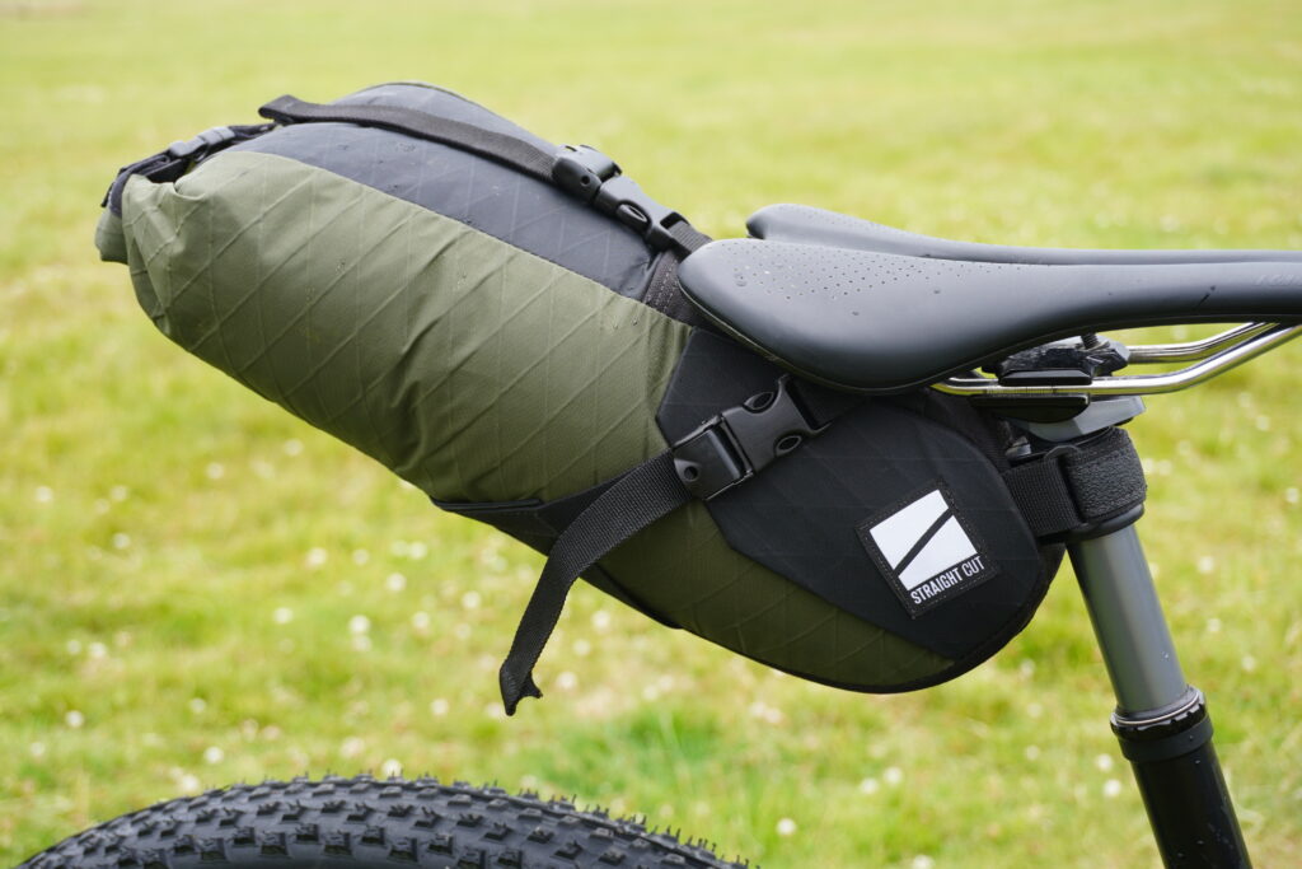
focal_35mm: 60
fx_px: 2170
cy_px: 434
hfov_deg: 33.4
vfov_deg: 22.6
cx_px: 651
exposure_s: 1/80
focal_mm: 40
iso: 125
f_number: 5.6
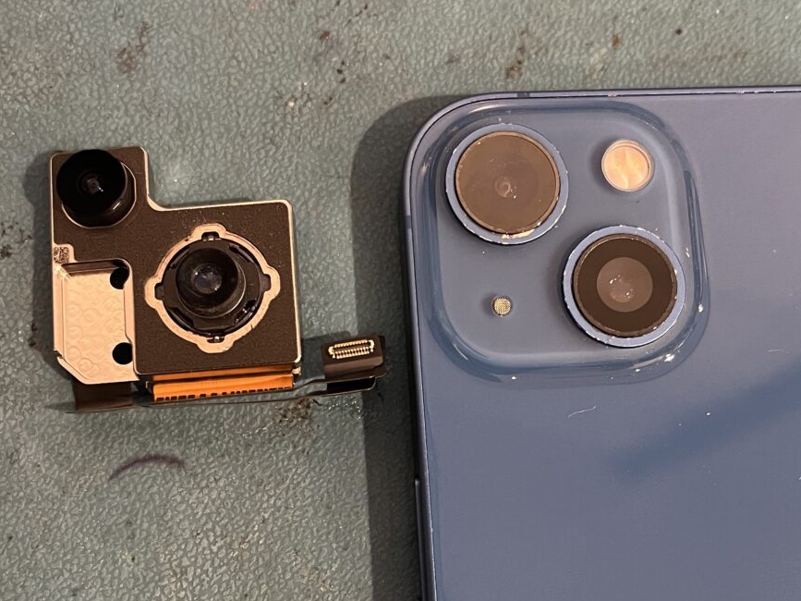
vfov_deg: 51.3
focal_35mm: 27
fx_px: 625
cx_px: 395
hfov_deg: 65.3
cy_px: 296
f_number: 1.6
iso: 200
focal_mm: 5.1
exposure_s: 1/50
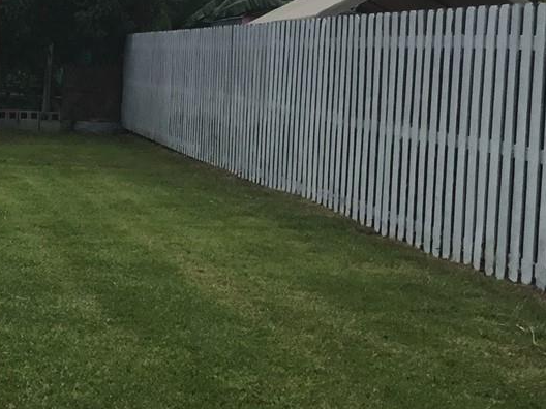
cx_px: -147
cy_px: 227
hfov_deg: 19.4
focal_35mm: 94
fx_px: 1483
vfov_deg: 15.7
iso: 25
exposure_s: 1/1508
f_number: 2.4
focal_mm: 3.3
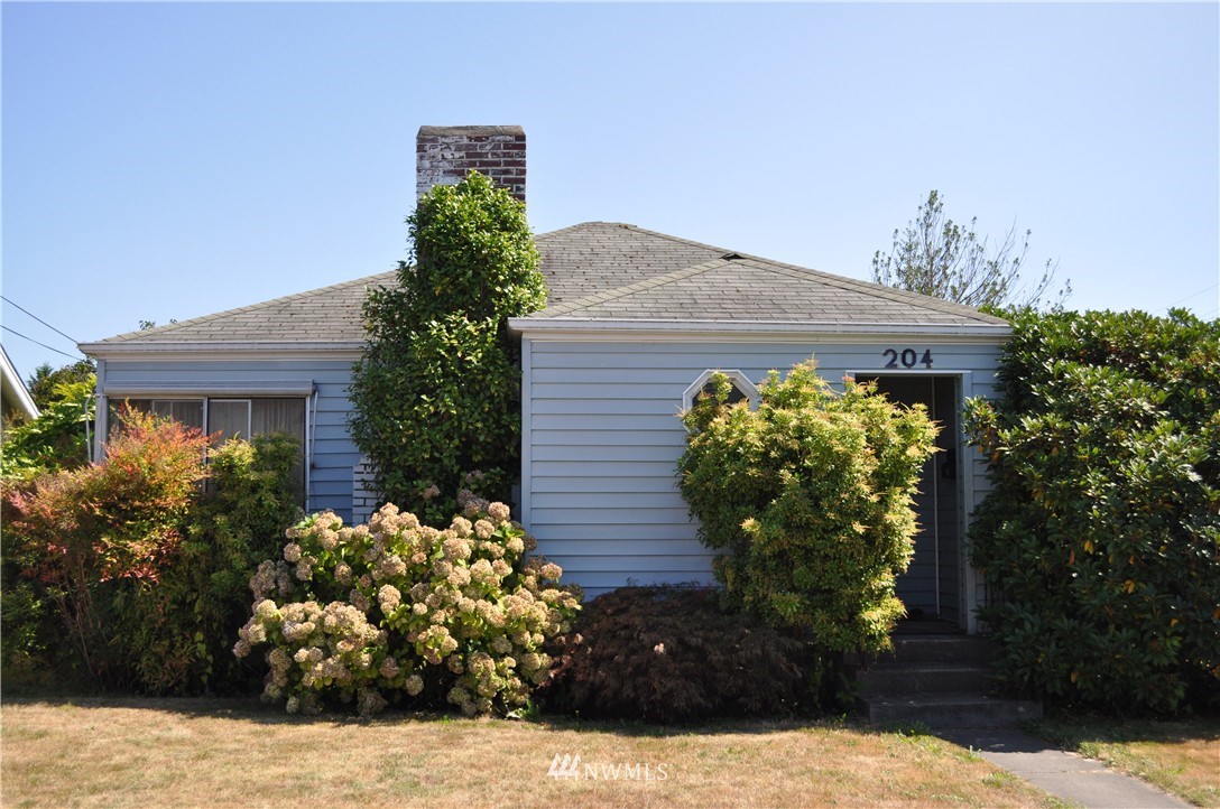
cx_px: 610
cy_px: 404
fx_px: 1320
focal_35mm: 39
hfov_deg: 49.6
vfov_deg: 34.1
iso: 400
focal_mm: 26
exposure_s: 1/1250
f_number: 4.5
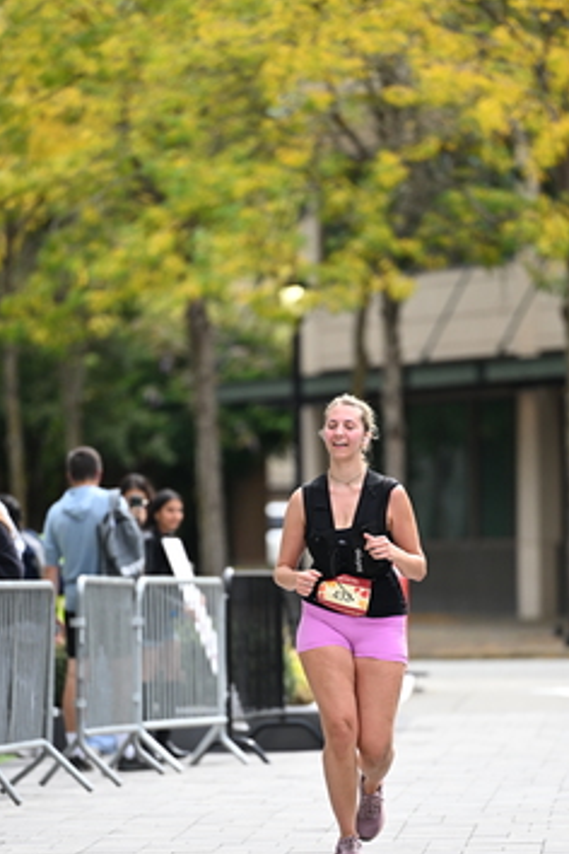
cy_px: 557
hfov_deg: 4.4
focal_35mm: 311
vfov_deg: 6.6
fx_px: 7373
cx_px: 319
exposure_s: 1/2500
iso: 640
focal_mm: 200
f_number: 2.8
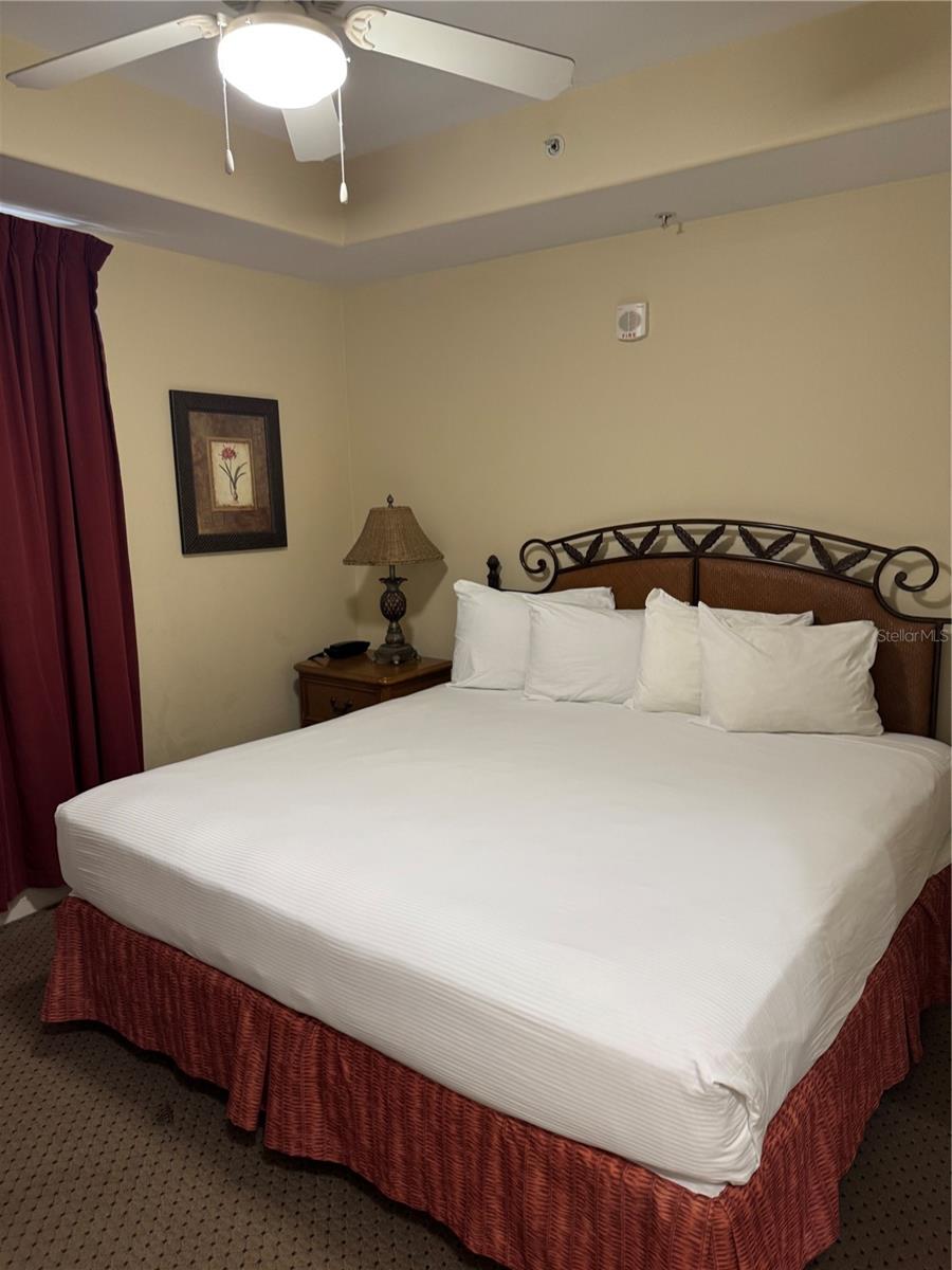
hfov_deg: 56.8
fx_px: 880
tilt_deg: -8.4
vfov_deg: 71.6
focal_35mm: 24
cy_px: 635
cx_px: 476
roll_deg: +1.0
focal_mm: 6.76
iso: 200
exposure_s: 1/60
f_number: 1.78
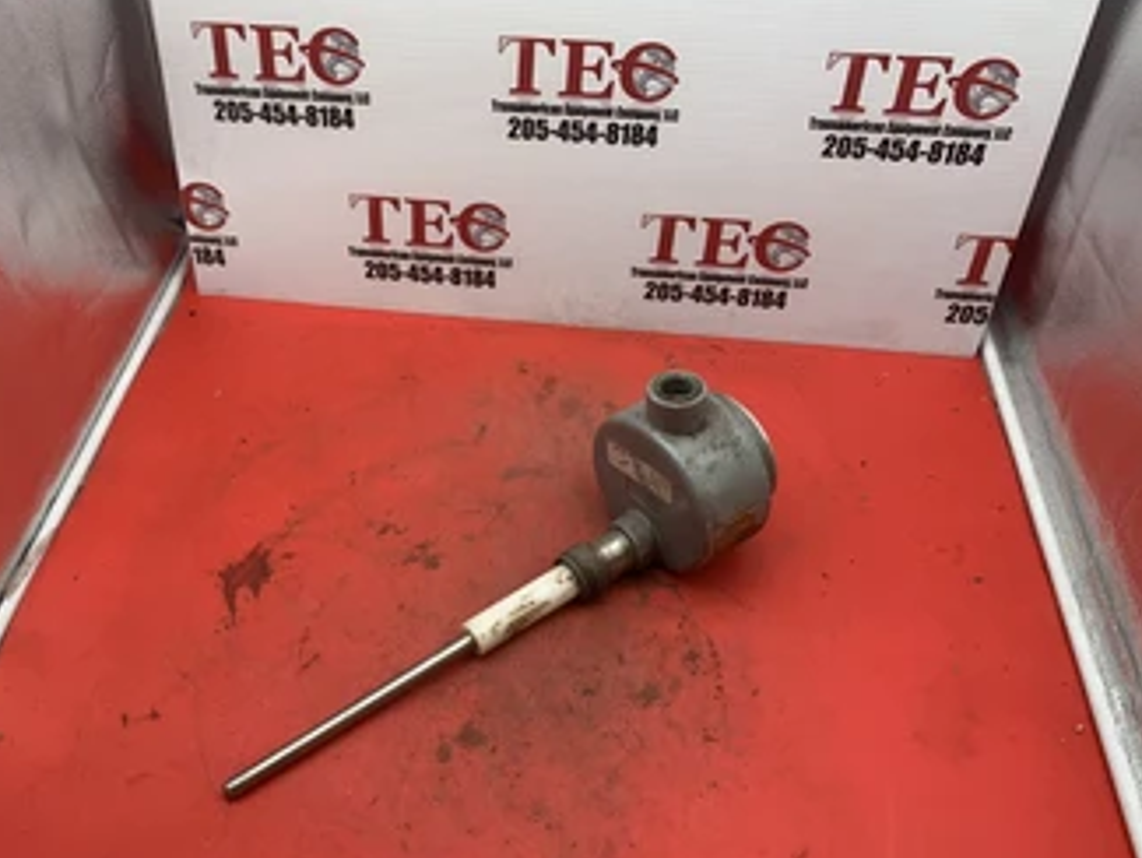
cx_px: 453
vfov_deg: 44.1
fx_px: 1056
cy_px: 478
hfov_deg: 56.3
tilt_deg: -46.1
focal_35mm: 32
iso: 50
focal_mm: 4.25
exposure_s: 1/114
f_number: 1.8
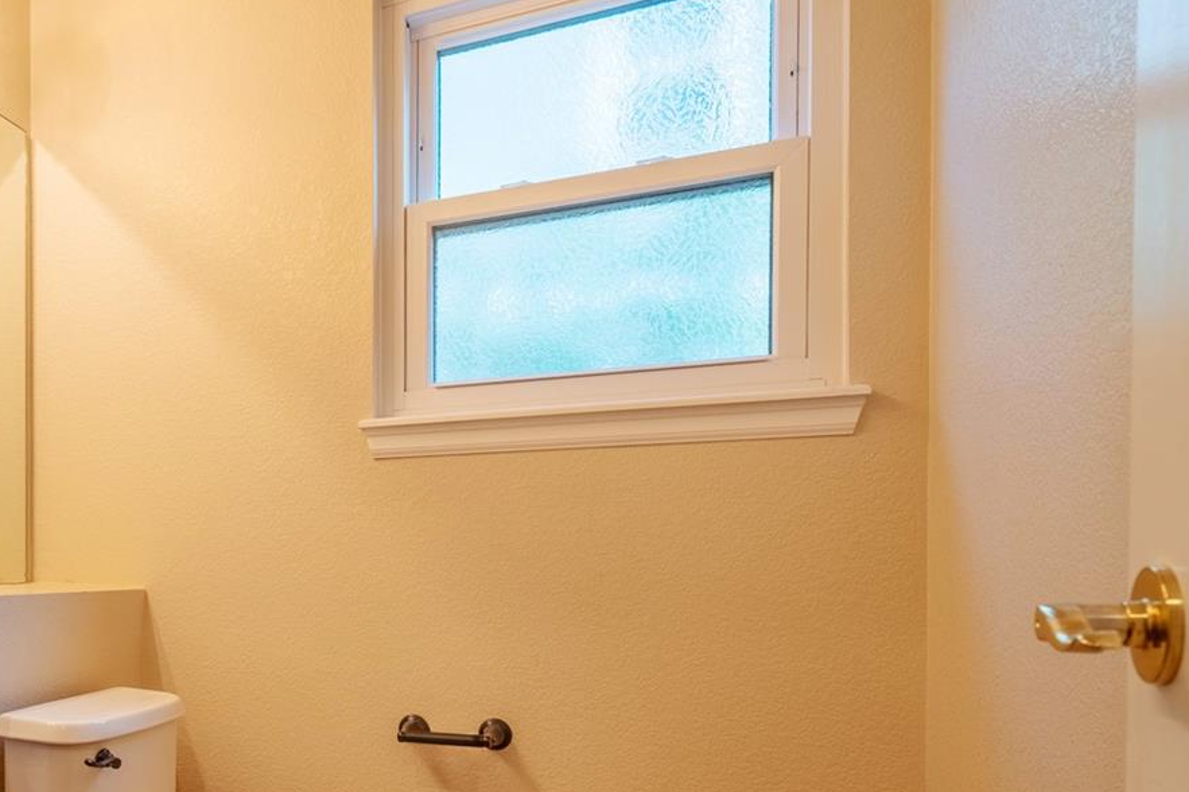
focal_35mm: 29
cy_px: 578
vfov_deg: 43.7
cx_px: 164
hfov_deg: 56.7
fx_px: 957
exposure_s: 1/400
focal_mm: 16
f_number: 6.3
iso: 320
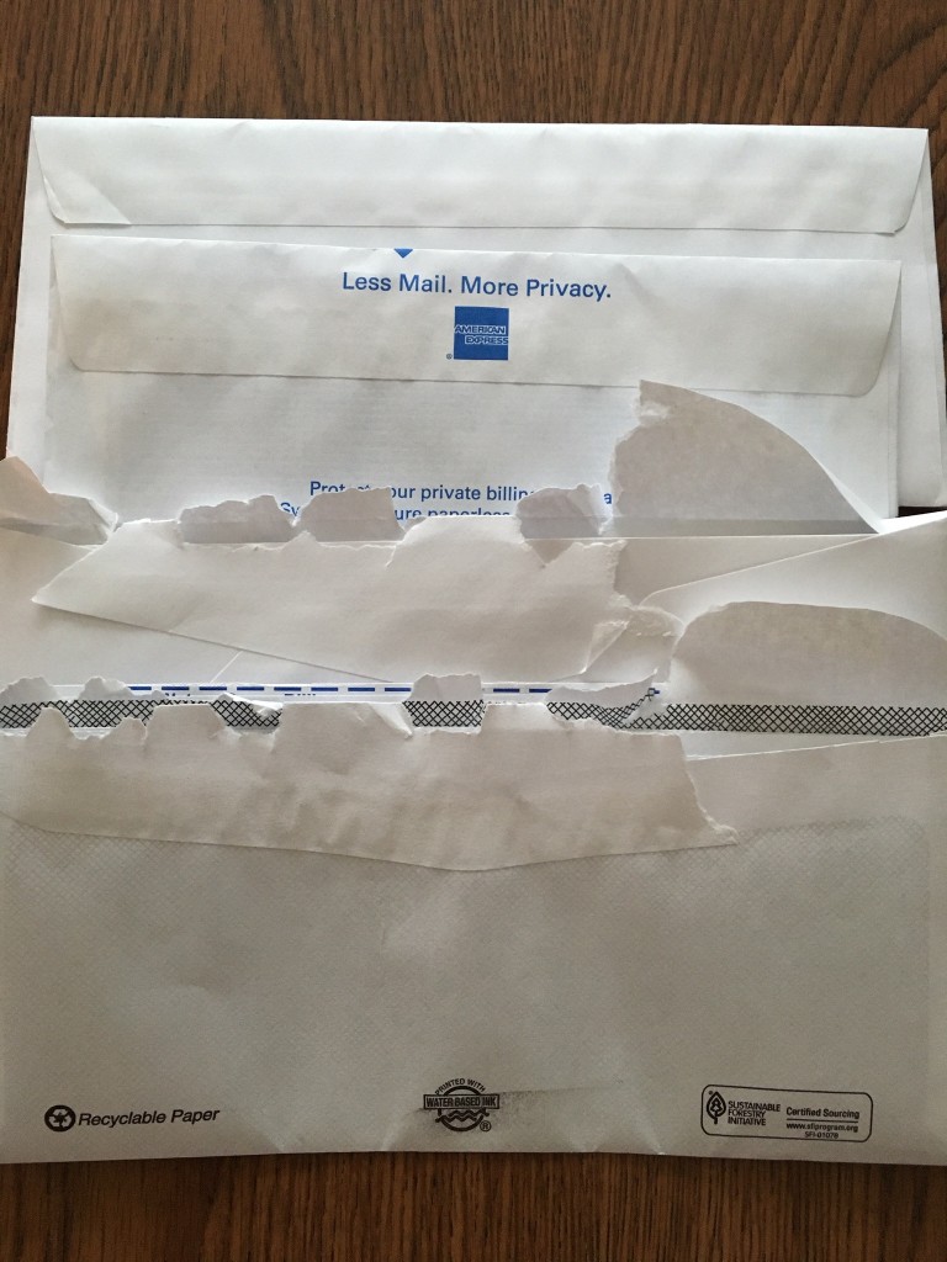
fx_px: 1058
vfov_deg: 61.7
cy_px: 631
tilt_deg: -82.0
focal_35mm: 29
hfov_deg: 48.2
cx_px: 474
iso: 160
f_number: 2.2
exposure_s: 1/30
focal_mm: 4.15
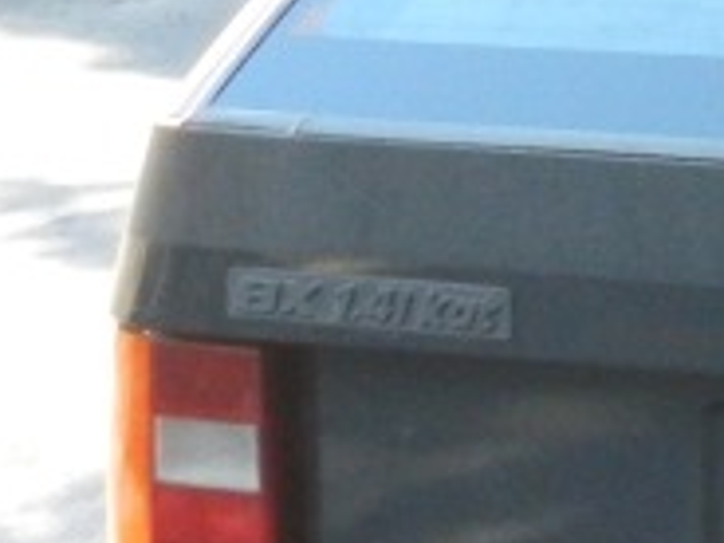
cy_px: 405
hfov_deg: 7.5
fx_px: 5250
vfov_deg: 5.9
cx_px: 1550
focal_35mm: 251
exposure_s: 1/250
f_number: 4.2
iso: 500
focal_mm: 8.2
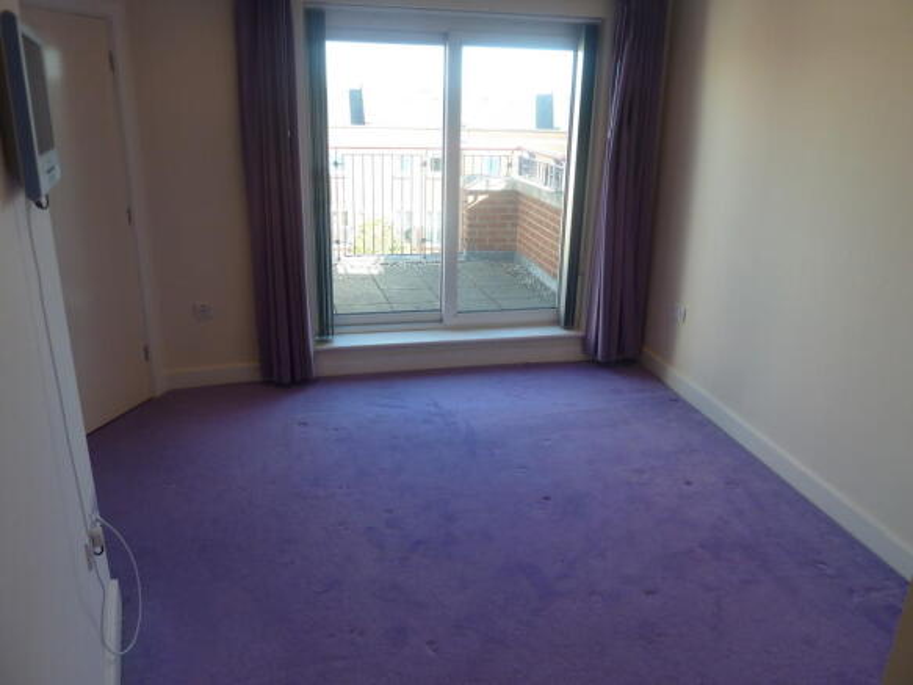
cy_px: 342
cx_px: 456
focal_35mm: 25
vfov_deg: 54.9
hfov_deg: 69.4
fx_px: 659
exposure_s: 1/40
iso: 80
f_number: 3.3
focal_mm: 4.1
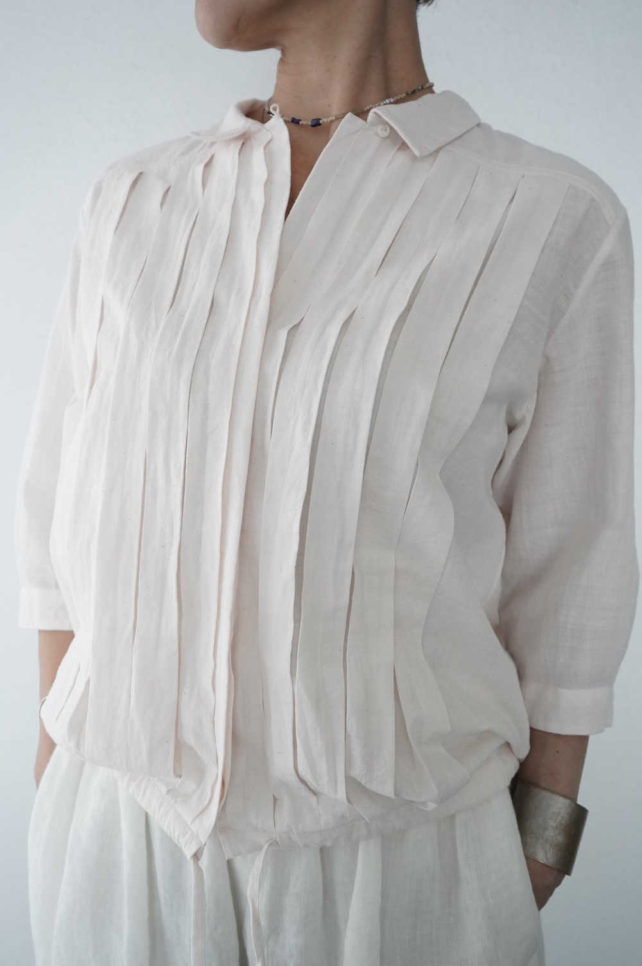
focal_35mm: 32
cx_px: 321
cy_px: 483
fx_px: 858
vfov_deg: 58.8
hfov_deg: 41.0
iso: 5000
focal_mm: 32
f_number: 6.3
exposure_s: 1/200
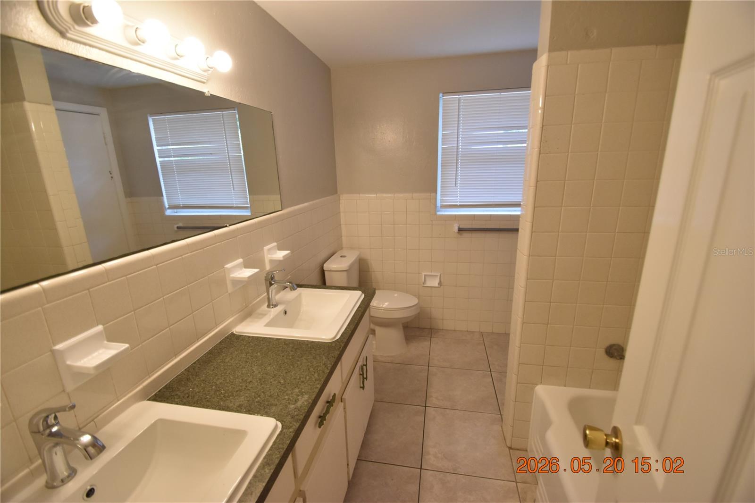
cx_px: 378
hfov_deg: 100.4
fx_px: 314
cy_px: 252
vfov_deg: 77.3
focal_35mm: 15
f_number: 3.5
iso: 800
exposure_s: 1/180
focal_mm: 10
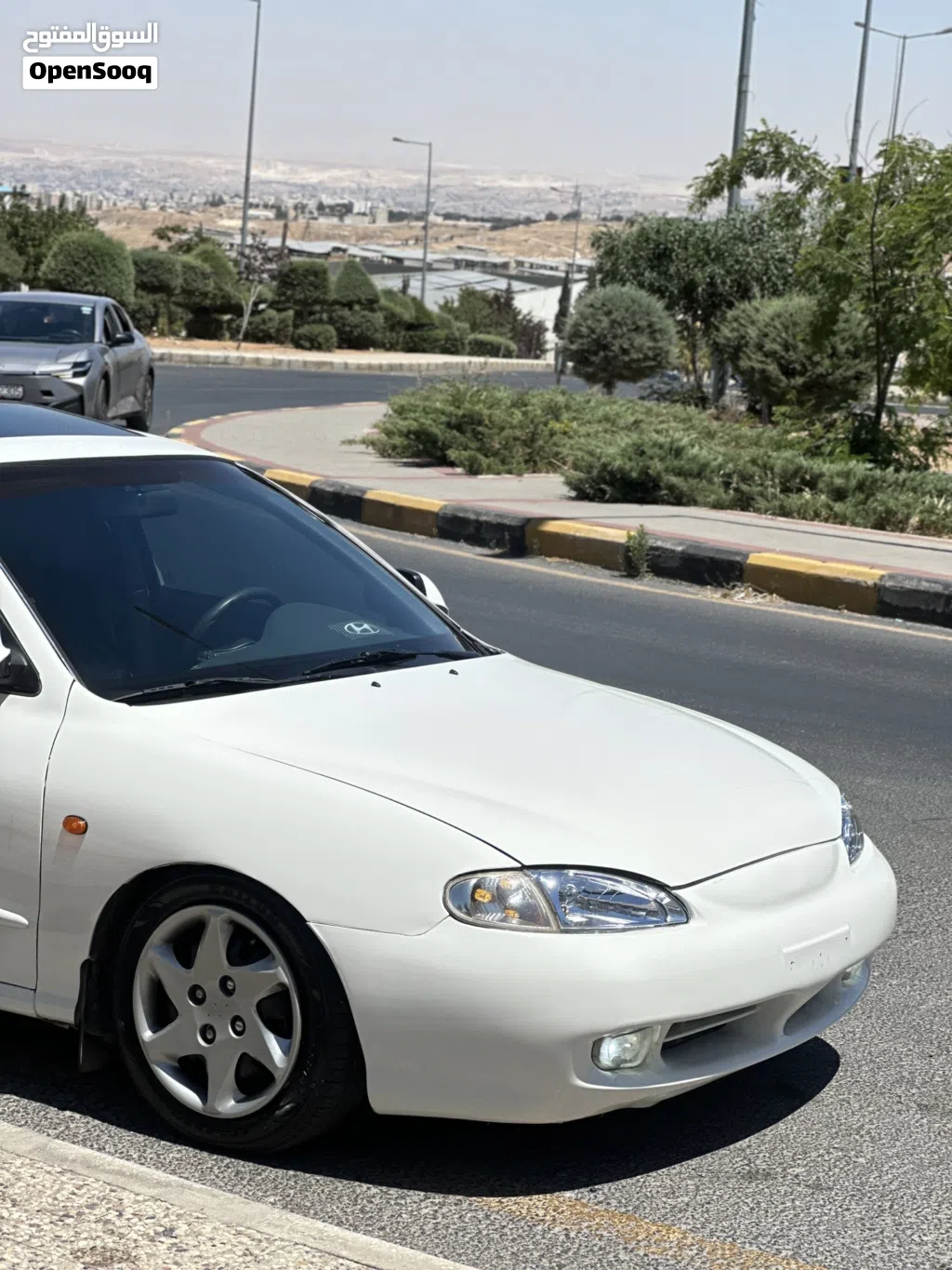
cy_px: 635
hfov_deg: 19.1
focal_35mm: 77
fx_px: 2823
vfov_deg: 25.3
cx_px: 476
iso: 32
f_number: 2.8
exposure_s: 1/1155
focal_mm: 9
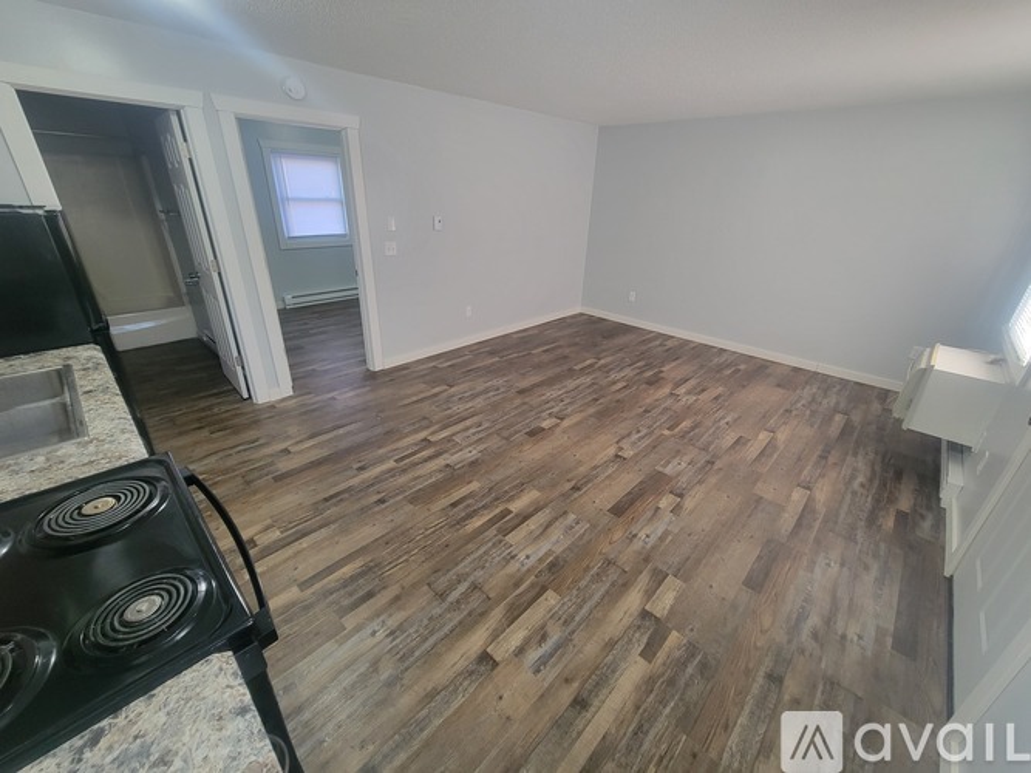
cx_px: 516
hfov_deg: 106.2
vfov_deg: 89.9
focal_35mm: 13
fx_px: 387
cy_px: 386
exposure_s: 1/40
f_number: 2.2
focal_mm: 2.2
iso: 320
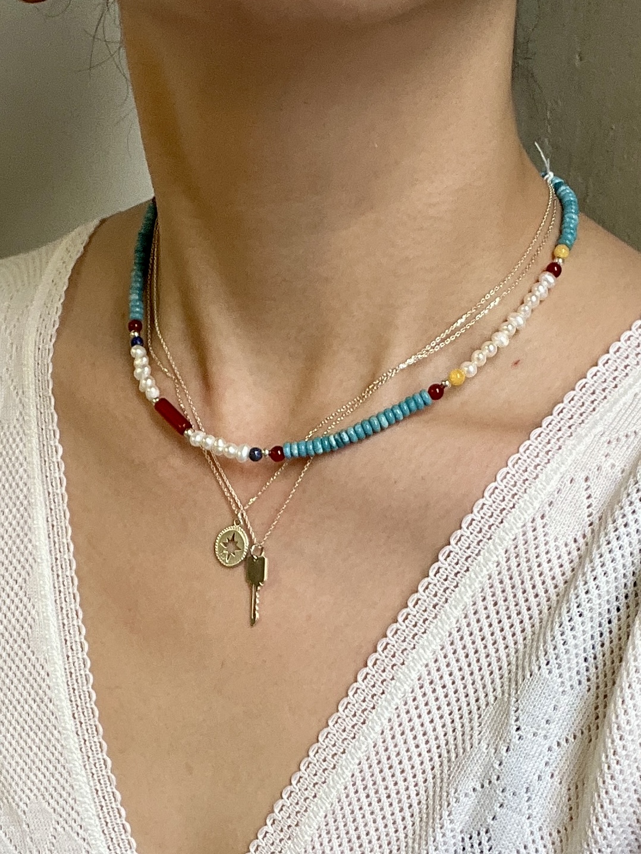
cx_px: 320
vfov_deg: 60.0
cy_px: 427
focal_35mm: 30
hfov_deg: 46.8
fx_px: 741
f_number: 2.2
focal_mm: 2.71
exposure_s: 1/121
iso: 80
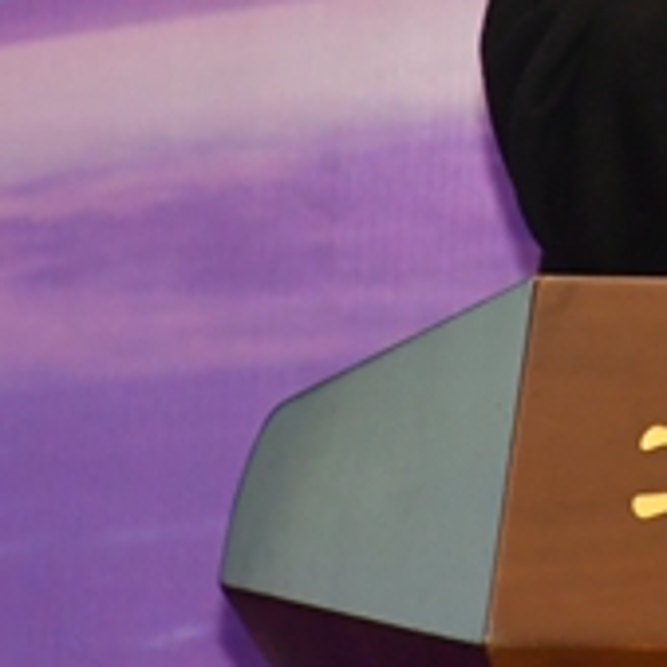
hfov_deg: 2.6
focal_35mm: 663
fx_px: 14453
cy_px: -270
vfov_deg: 2.6
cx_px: 1089
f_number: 7.1
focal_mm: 110
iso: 4000
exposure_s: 1/60
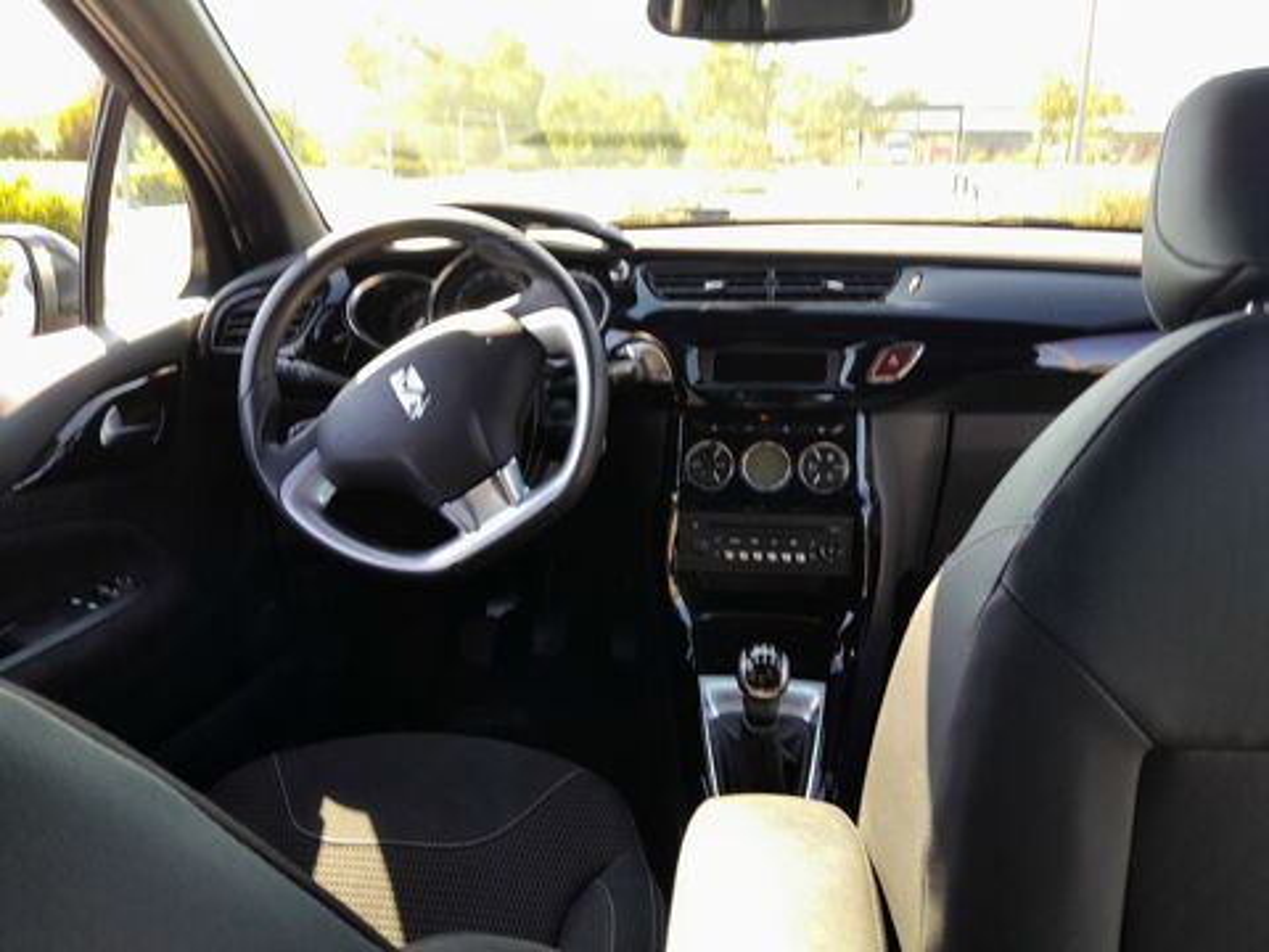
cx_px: 634
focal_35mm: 26
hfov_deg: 67.3
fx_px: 953
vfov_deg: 53.1
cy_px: 476
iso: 40
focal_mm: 3.98
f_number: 1.8
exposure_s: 1/50
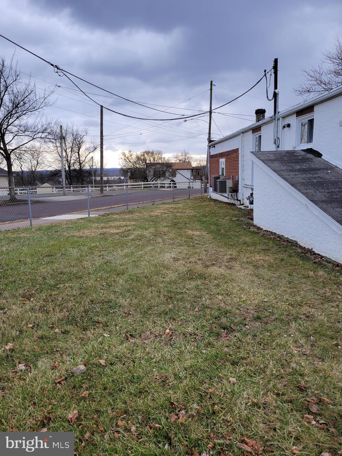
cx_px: 171
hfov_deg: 53.1
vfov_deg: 67.3
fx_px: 343
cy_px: 228
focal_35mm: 26
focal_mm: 5.4
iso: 40
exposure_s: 1/415
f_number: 1.8
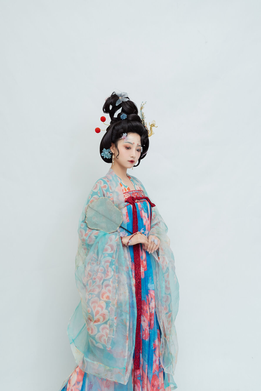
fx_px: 543
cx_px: 130
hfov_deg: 27.0
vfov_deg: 39.6
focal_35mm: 50
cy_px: 196
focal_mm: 50
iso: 100
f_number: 2.8
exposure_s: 1/125
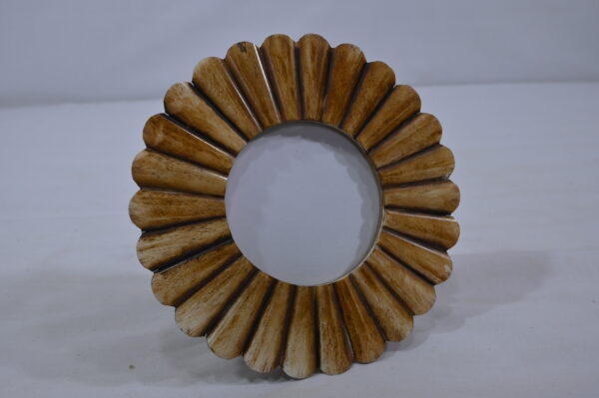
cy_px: 199
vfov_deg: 35.9
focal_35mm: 37
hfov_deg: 51.9
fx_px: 615
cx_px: 300
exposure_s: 1/125
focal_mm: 37
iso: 500
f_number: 9
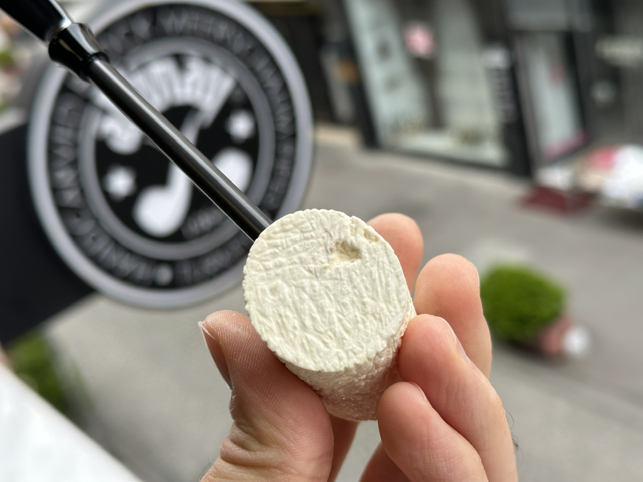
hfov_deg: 39.7
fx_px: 892
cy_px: 241
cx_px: 322
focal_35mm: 48
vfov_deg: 30.3
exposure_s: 1/971
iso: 64
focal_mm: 6.86
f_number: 1.78
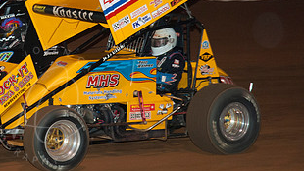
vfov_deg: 5.9
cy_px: 14
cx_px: 47
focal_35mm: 206
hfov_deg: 10.4
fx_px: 1660
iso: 250
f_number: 4.5
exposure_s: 1/125
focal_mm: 70
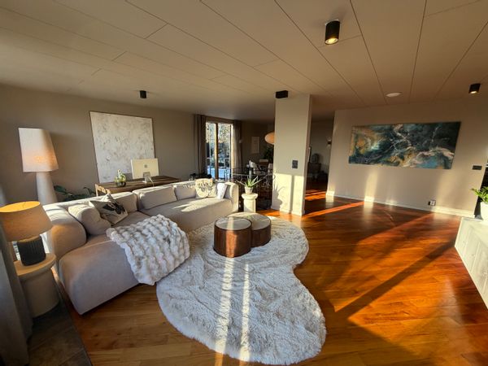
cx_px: 244
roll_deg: +1.1
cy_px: 183
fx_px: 197
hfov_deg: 102.1
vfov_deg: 85.7
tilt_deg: -9.9
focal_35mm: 14
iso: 64
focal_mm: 2.22
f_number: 2.2
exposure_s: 1/121
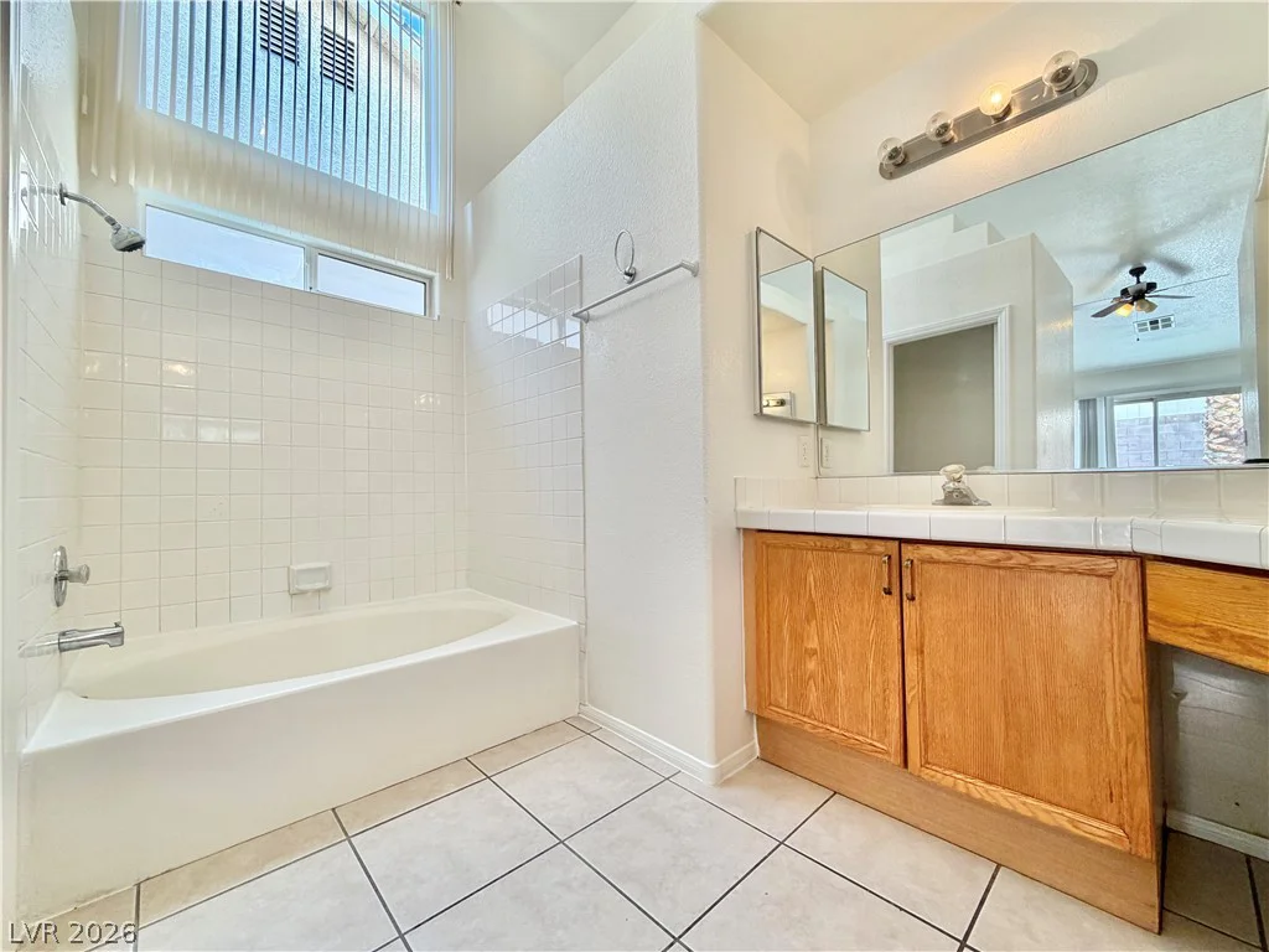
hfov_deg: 102.1
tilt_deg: +2.6
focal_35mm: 14
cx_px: 634
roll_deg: +0.9
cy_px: 476
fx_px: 513
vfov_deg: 85.7
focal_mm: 2.22
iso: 125
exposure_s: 1/120
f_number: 2.2
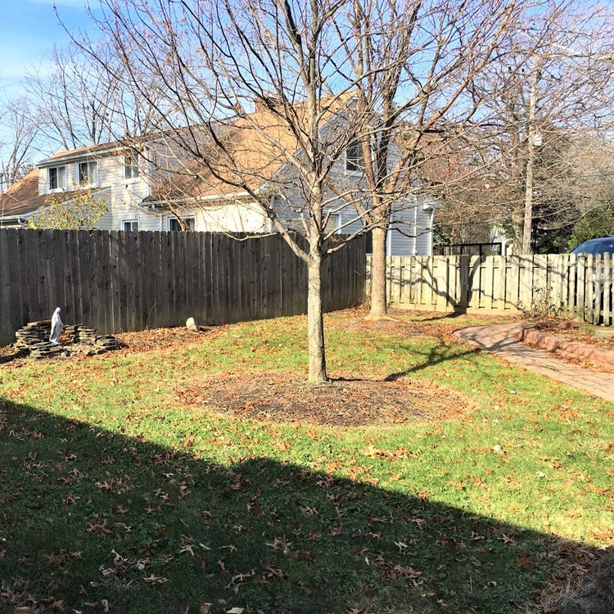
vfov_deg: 47.2
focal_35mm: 35
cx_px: 222
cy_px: 303
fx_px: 702
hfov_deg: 46.7
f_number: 2.2
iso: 25
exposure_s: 1/874
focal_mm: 4.15
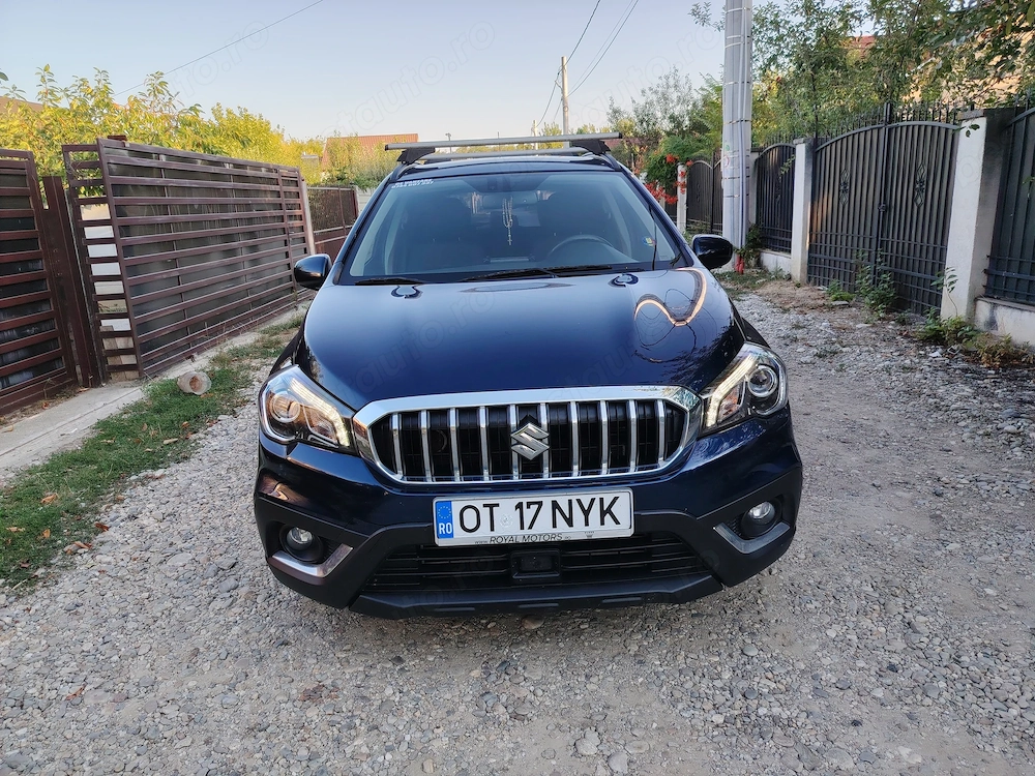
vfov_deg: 56.8
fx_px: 718
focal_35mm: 24
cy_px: 388
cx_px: 518
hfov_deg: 71.6
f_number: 1.75
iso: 100
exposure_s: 1/172
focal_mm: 5.25
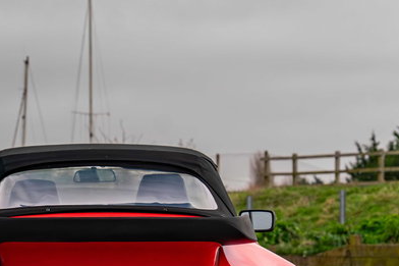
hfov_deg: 11.2
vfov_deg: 7.5
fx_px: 2027
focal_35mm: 183
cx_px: 113
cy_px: 234
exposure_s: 1/1600
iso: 1250
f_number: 4.5
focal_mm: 70
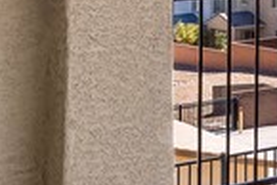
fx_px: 978
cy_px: -100
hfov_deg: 10.7
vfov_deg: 10.4
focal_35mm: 127
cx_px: 846
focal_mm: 17
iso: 400
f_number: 8
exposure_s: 1/8000
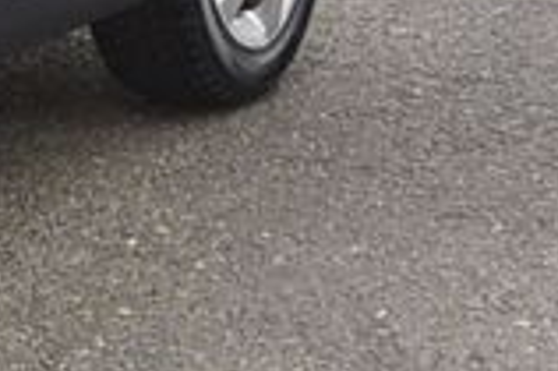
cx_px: -894
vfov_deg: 7.5
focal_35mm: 175
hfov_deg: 9.9
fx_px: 2710
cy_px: -366
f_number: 4
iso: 160
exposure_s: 1/200
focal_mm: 10
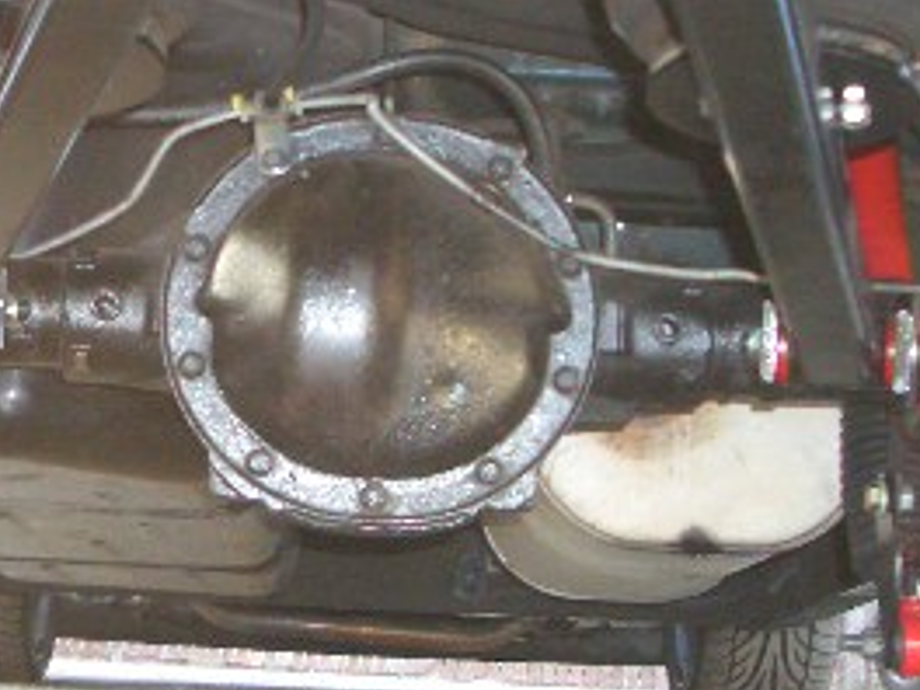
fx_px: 2259
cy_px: 328
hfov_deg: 22.9
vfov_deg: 17.4
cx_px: 328
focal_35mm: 85
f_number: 2.6
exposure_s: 1/60
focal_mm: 5.8
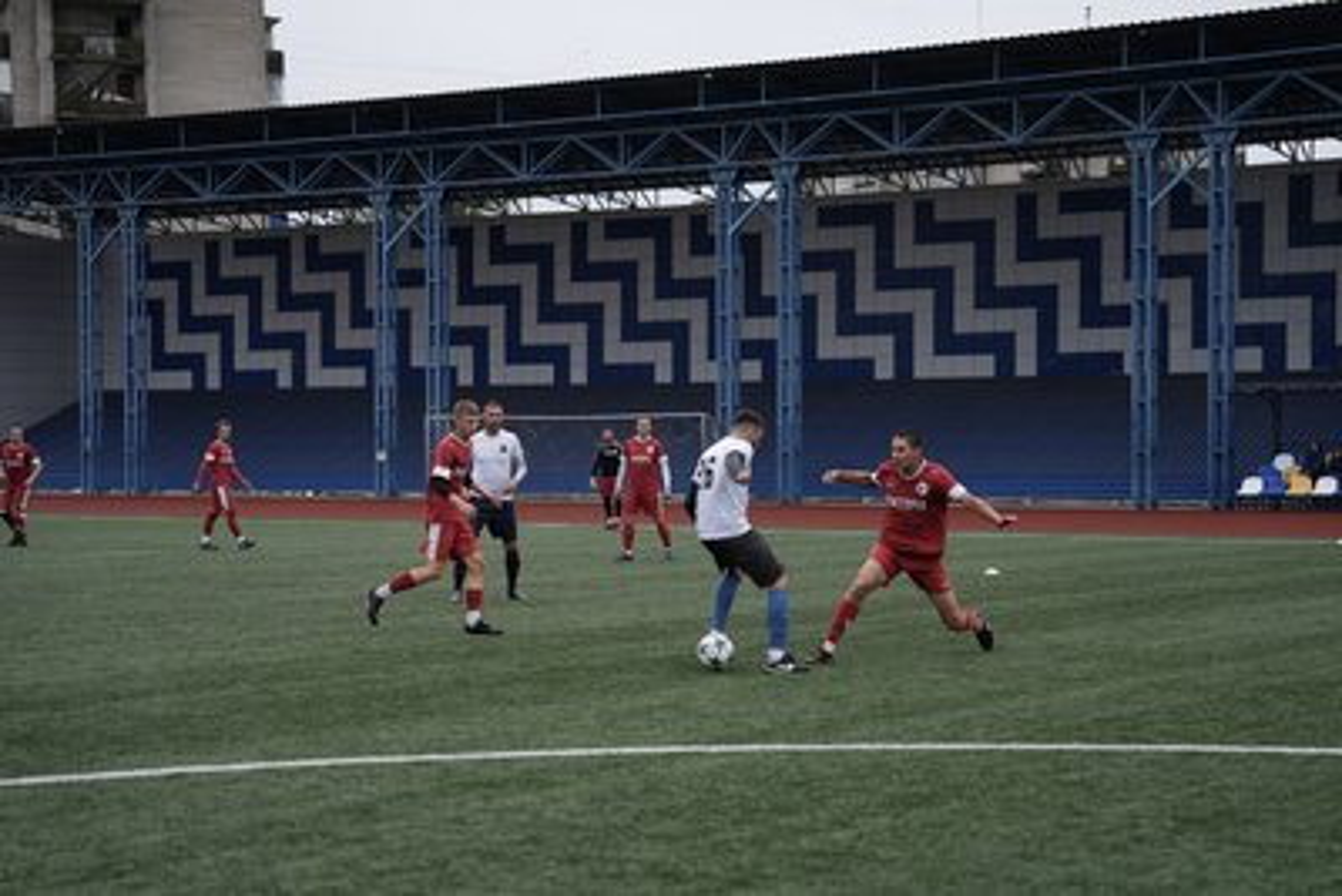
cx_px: 671
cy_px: 448
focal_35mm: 70
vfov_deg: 19.5
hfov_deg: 28.8
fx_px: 2610
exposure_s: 1/2000
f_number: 2.8
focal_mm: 70
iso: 250
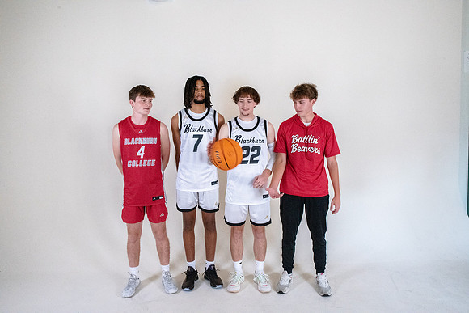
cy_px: 156
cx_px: 234
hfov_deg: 73.7
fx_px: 313
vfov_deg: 53.2
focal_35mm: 24
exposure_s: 1/125
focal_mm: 24
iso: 6400
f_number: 11
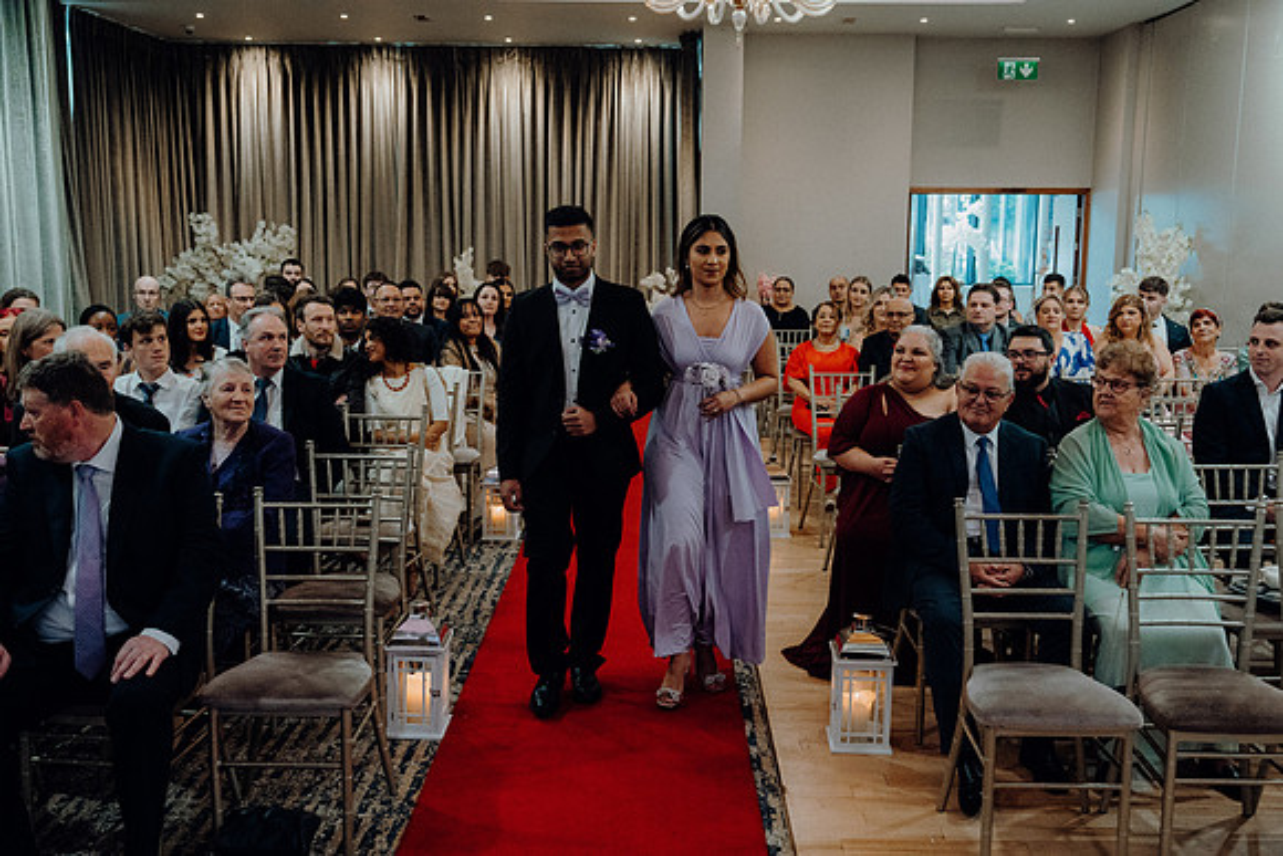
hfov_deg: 55.8
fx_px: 1212
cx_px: 642
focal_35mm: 34
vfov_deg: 38.9
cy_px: 428
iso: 5000
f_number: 3.5
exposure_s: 1/200
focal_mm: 34
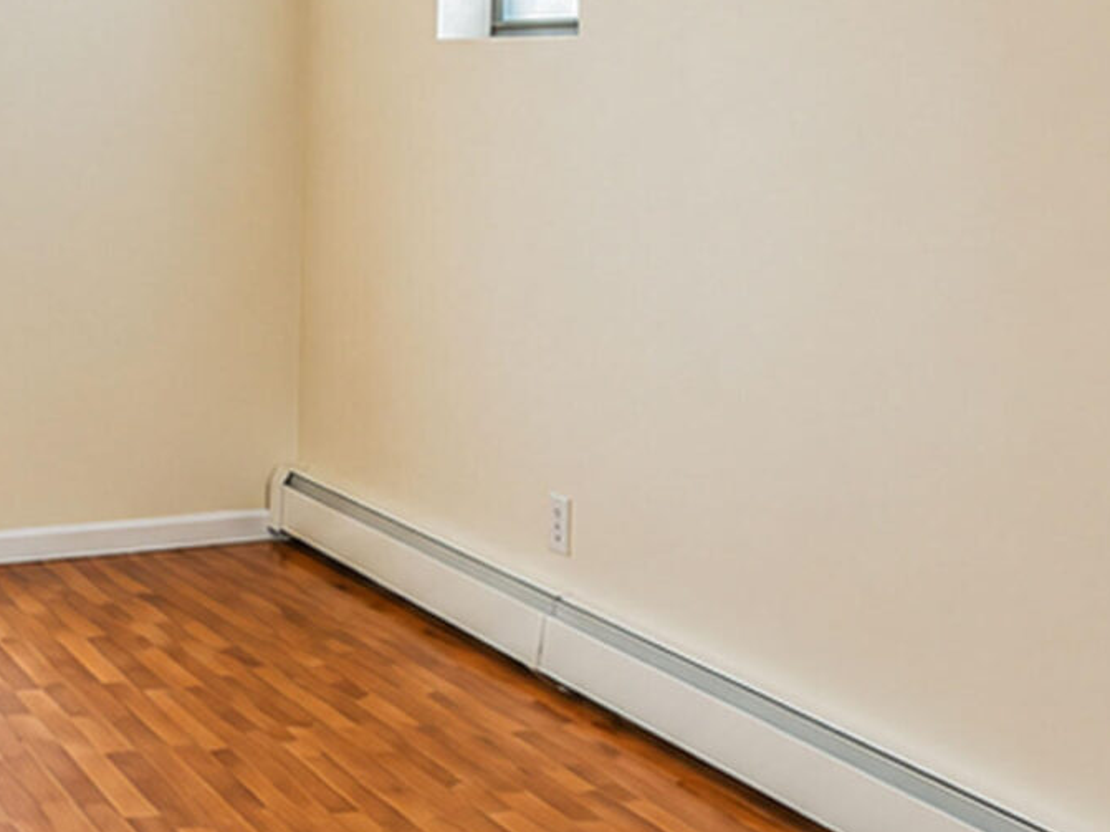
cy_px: 186
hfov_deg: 34.0
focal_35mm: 55
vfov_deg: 26.1
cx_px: 233
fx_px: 1763
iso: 1600
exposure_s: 1/8
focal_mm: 10
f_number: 5.6
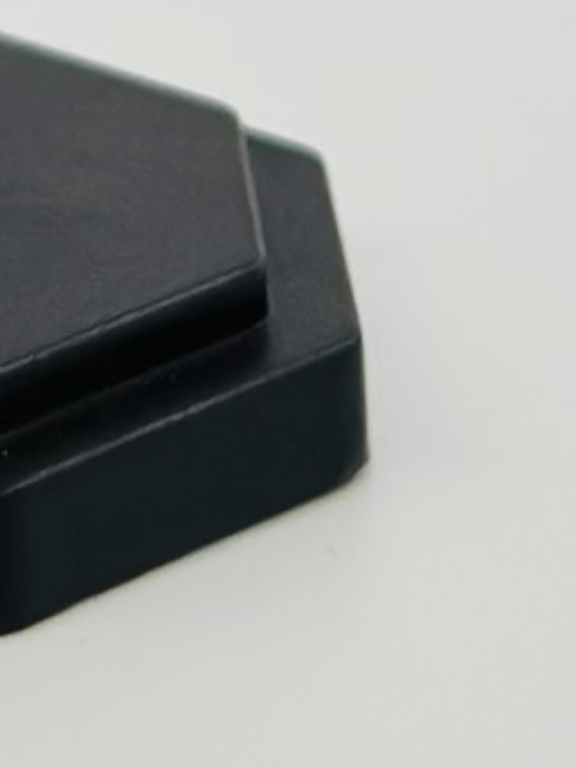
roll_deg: -0.4
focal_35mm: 284
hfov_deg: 5.2
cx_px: -292
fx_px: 6297
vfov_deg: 6.5
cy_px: -1377
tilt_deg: -6.7
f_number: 1.78
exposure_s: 1/2203
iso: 80
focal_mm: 6.86
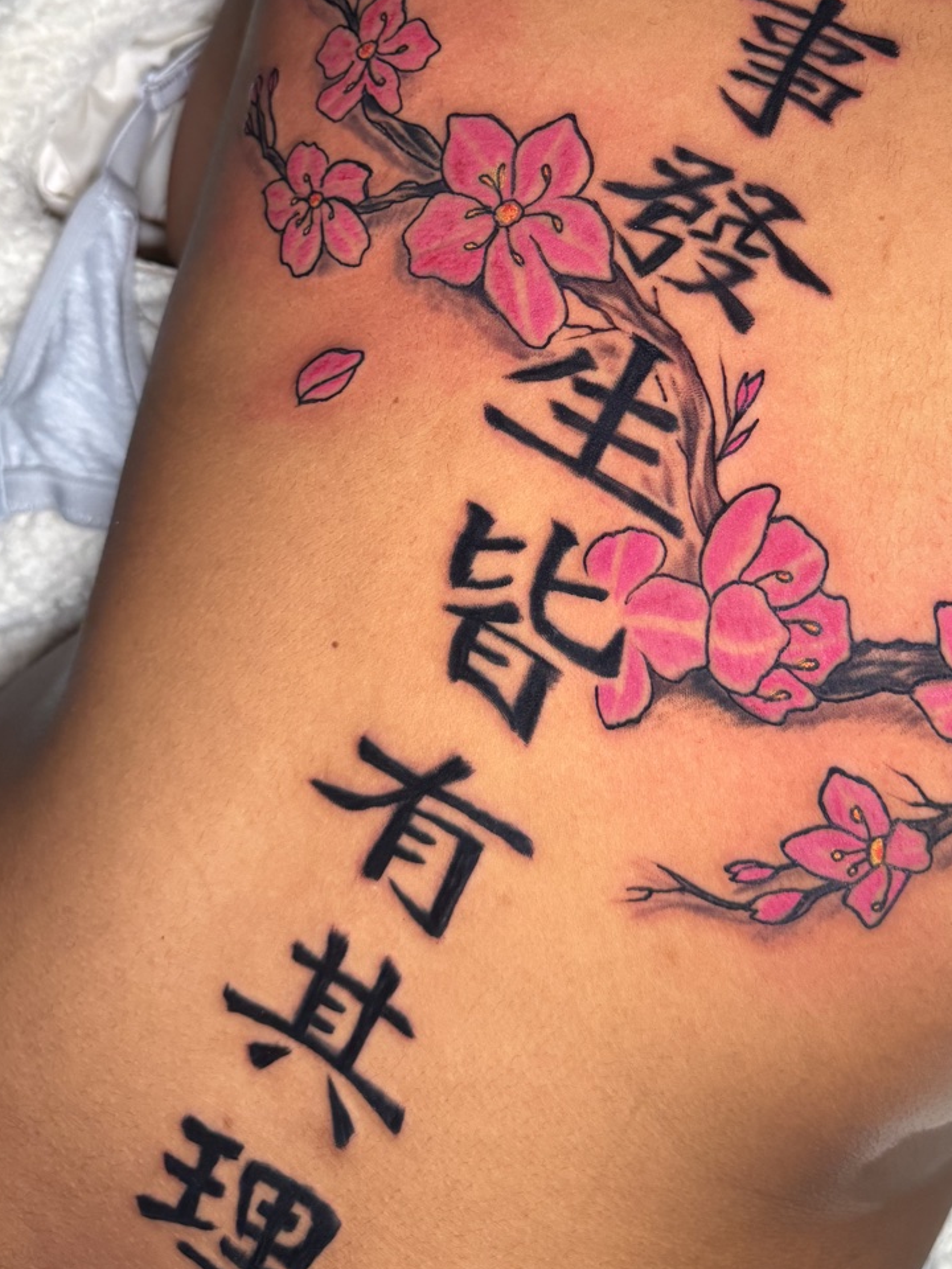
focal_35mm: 44
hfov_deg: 32.3
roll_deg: -5.3
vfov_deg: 41.5
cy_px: 291
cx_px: 706
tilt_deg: -42.8
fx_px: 1613
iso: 400
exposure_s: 1/60
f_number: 1.78
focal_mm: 6.76
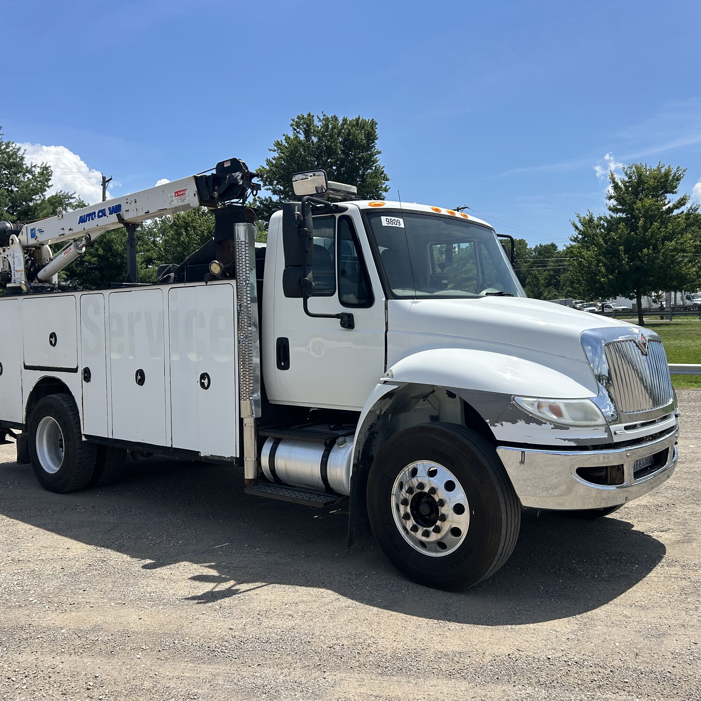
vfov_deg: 52.5
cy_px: 352
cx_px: 380
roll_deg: +1.1
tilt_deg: -2.2
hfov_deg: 52.5
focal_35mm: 31
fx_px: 710
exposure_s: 1/4274
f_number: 1.5
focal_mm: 5.7
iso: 50
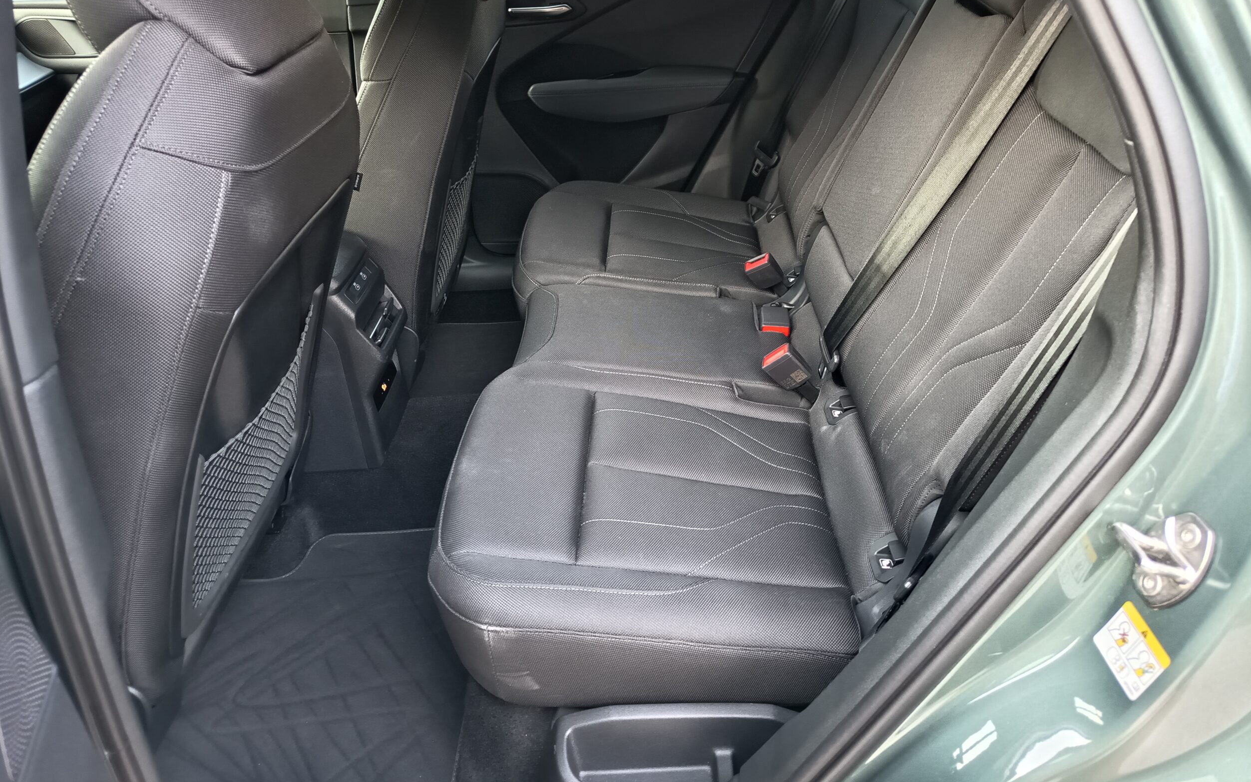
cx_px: 631
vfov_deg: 47.4
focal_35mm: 26
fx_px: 886
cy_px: 331
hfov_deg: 70.4
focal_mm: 5.24
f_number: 1.7
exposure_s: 1/25
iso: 829
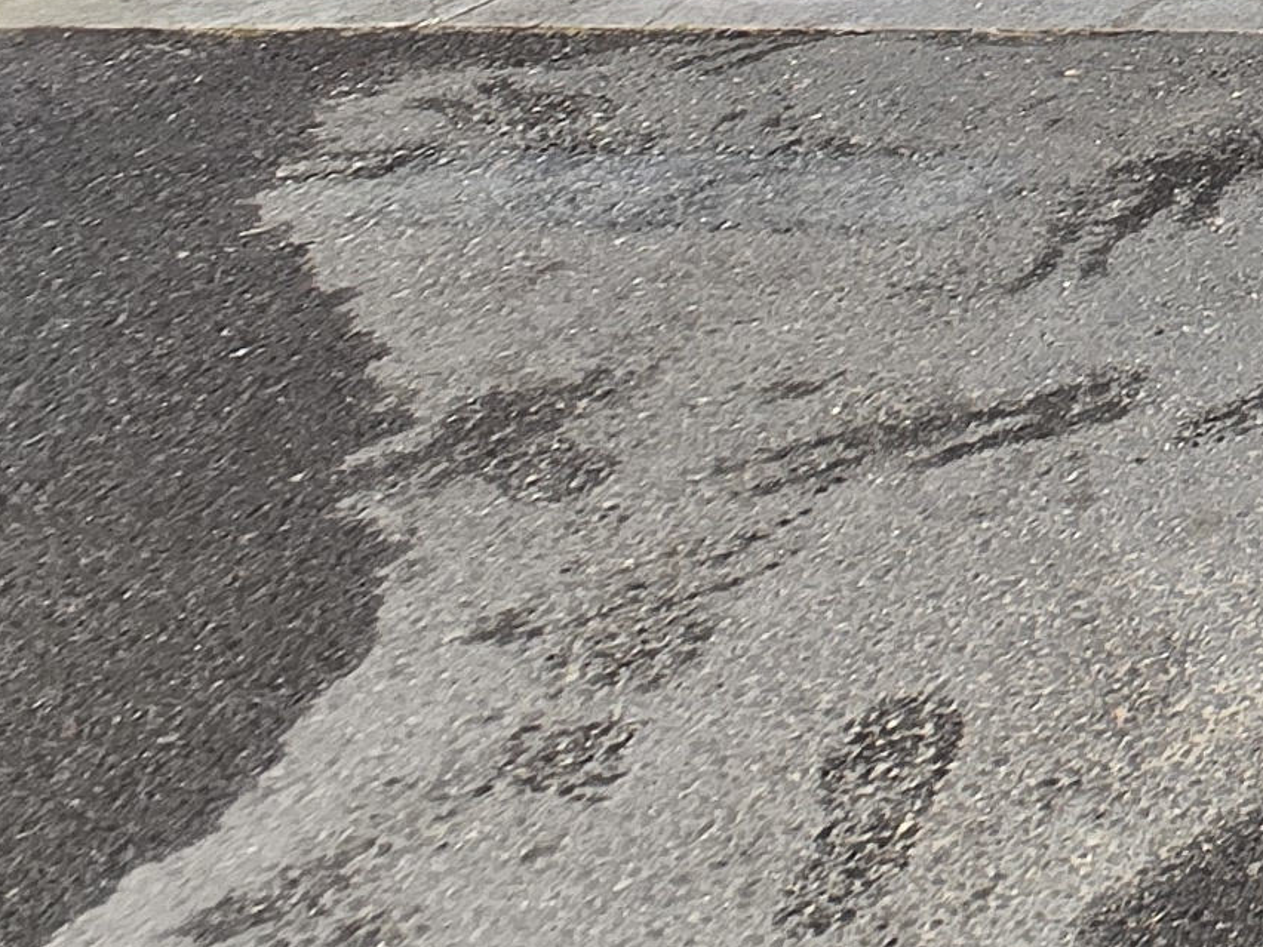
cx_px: 2648
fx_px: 2226
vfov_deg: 15.7
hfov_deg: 18.1
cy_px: -1187
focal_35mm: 61
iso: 25
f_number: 2.2
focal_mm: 1.7
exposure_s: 1/135
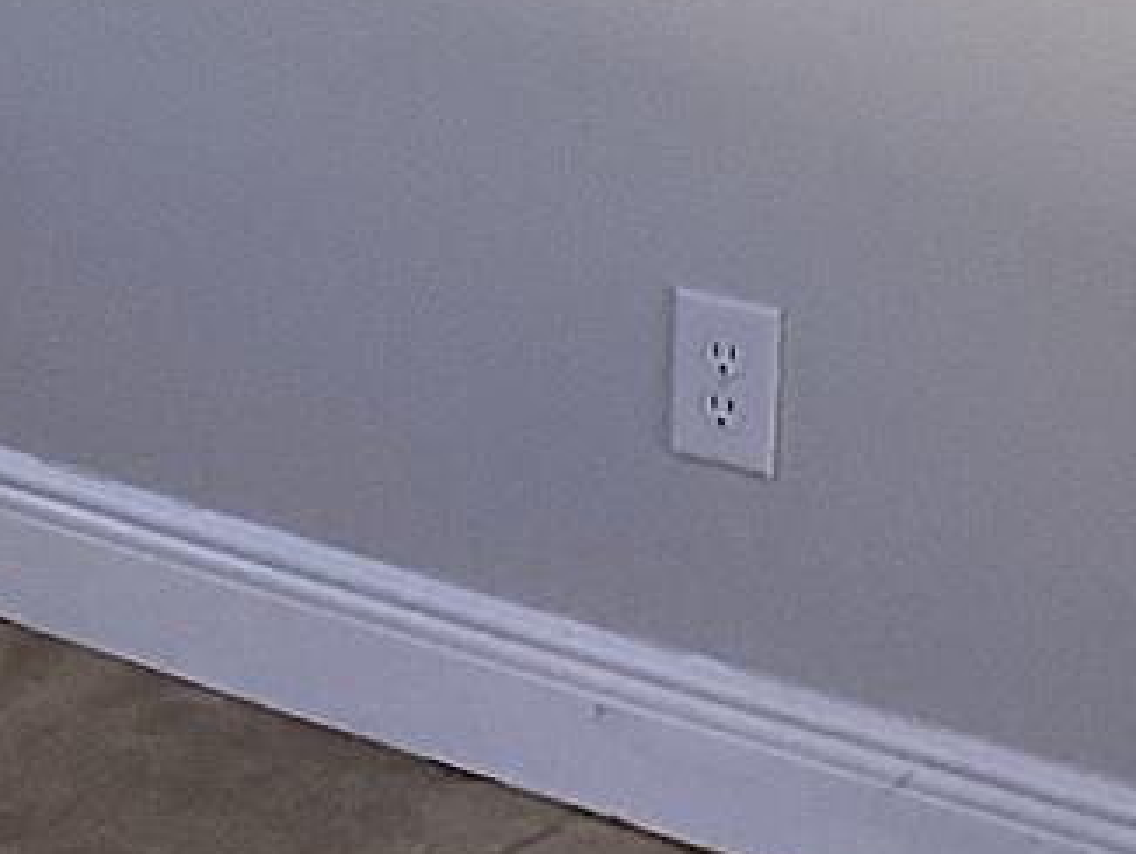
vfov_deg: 9.2
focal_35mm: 152
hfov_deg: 11.8
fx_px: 4992
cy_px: -857
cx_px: -1038
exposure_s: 1/100
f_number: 2.4
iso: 25
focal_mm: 3.3
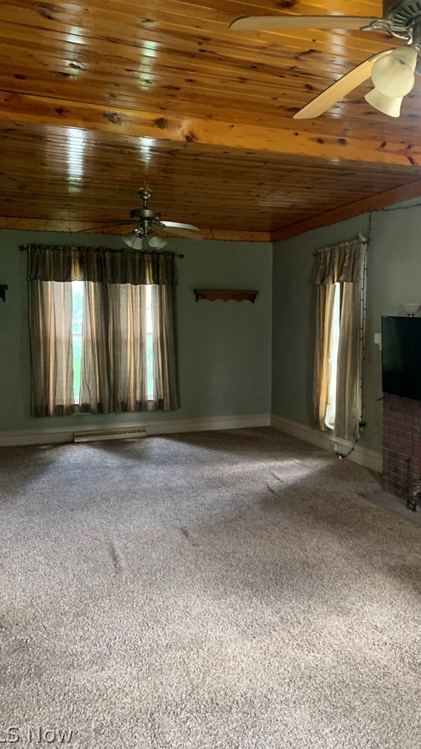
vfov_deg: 66.0
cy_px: 368
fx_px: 575
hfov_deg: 40.0
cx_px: 256
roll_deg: -0.6
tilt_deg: -3.1
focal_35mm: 29
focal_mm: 4.25
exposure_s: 1/40
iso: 400
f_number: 1.8
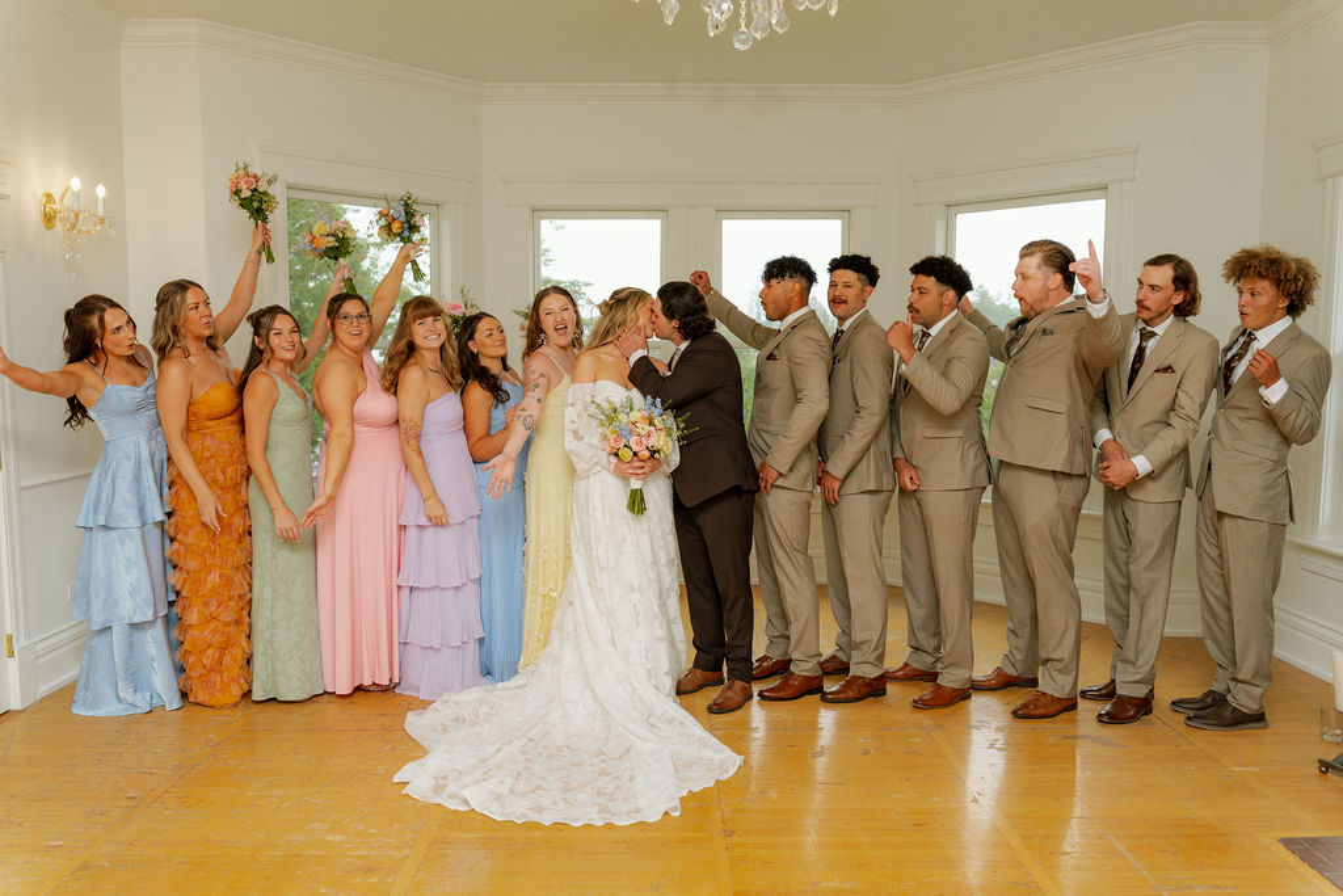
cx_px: 672
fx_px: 1036
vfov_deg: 46.8
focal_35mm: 28
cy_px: 448
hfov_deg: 65.9
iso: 500
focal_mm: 27.2
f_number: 4
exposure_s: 1/250
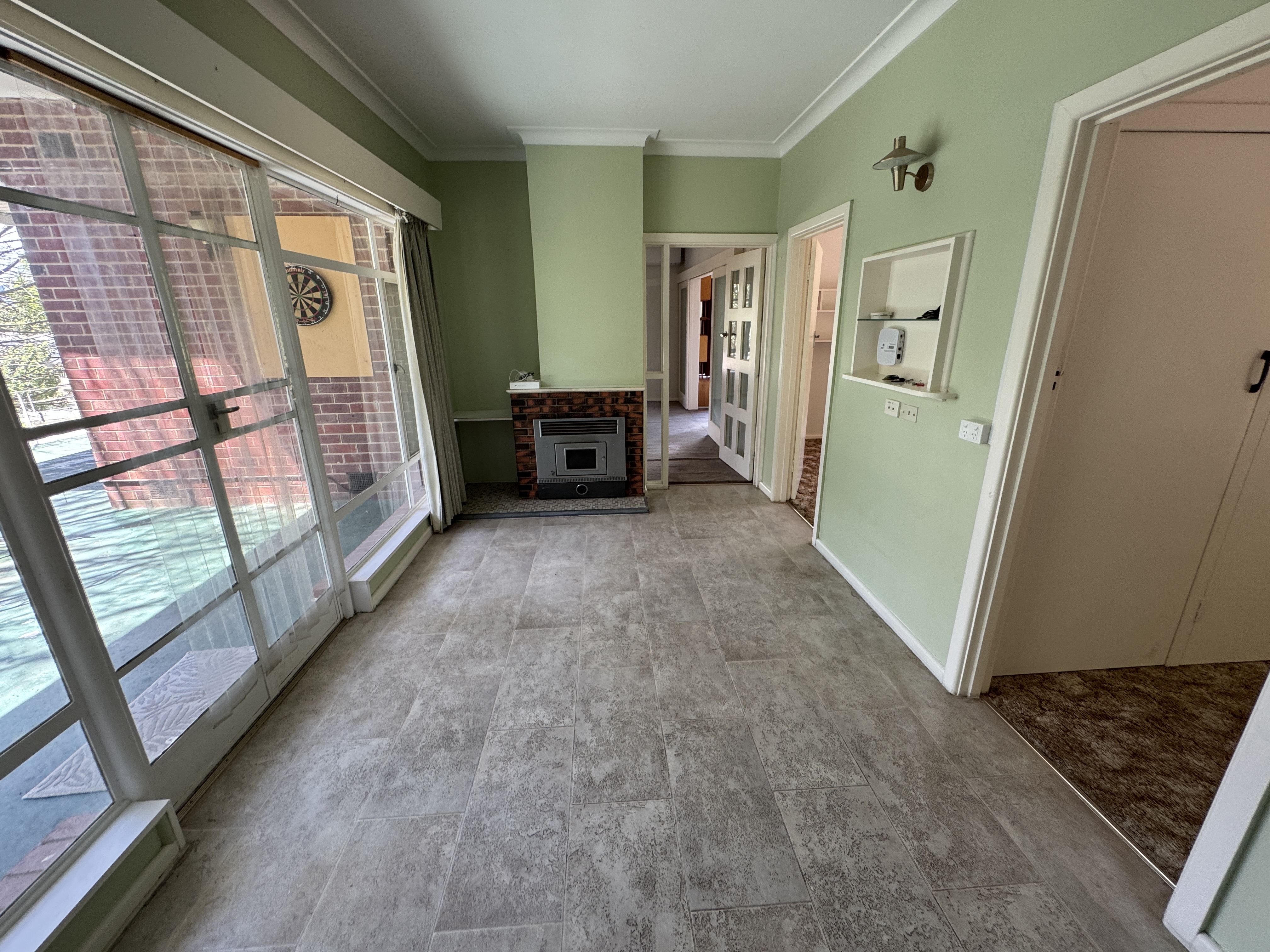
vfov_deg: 85.7
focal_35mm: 14
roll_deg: +0.3
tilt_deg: -17.4
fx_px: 514
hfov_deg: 102.1
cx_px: 635
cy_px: 476
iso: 125
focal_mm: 2.22
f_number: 2.2
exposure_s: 1/99
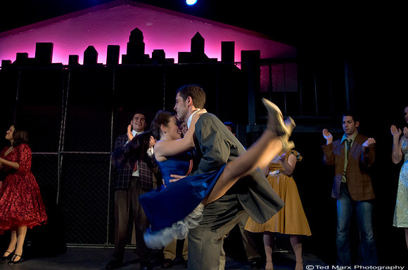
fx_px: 373
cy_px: 135
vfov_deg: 39.9
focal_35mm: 33
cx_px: 204
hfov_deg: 57.3
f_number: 2.8
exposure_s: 1/100
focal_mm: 22
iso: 3200
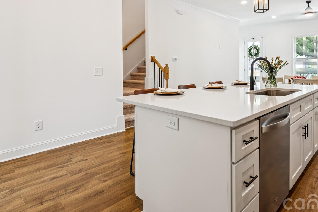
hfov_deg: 76.2
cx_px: 193
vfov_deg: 55.1
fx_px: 199
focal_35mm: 23
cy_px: 74
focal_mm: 16.4
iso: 100
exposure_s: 1/5
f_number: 9
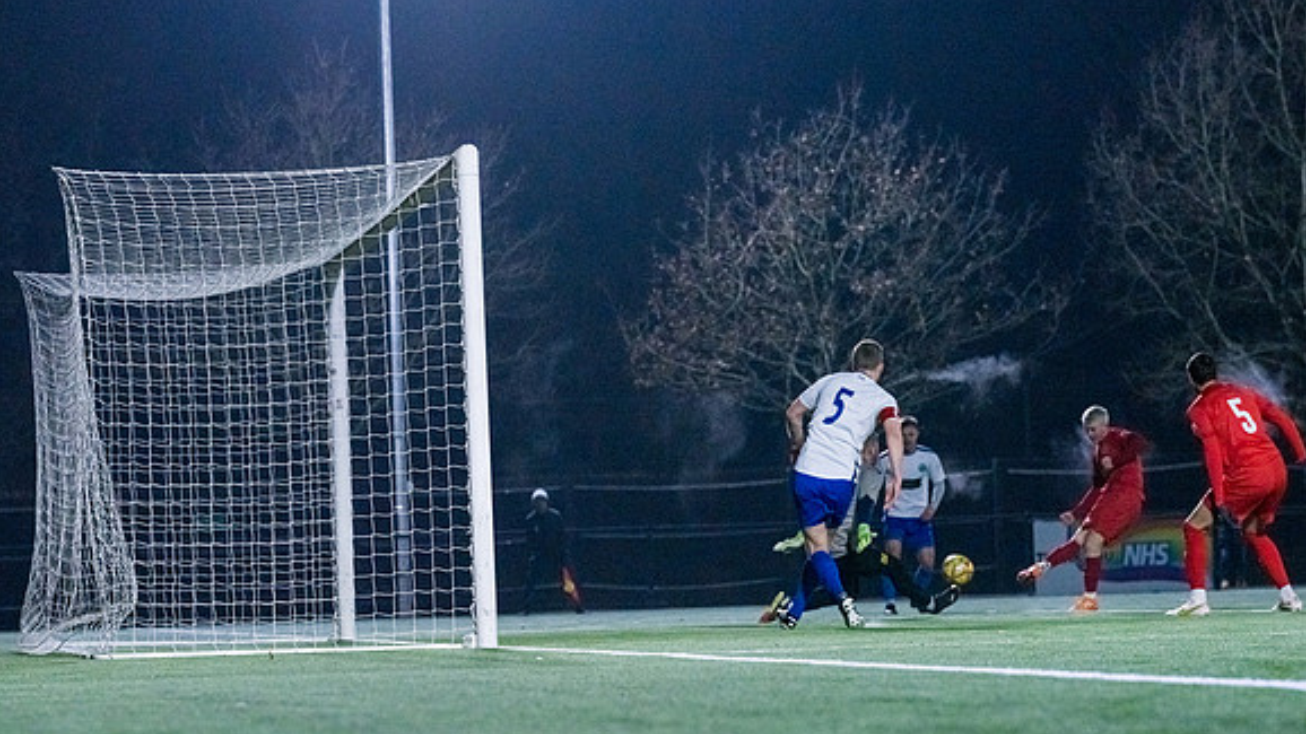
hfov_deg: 15.1
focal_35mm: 142
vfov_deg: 8.5
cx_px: 653
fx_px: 4917
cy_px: 360
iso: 5000
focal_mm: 135
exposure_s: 1/800
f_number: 5
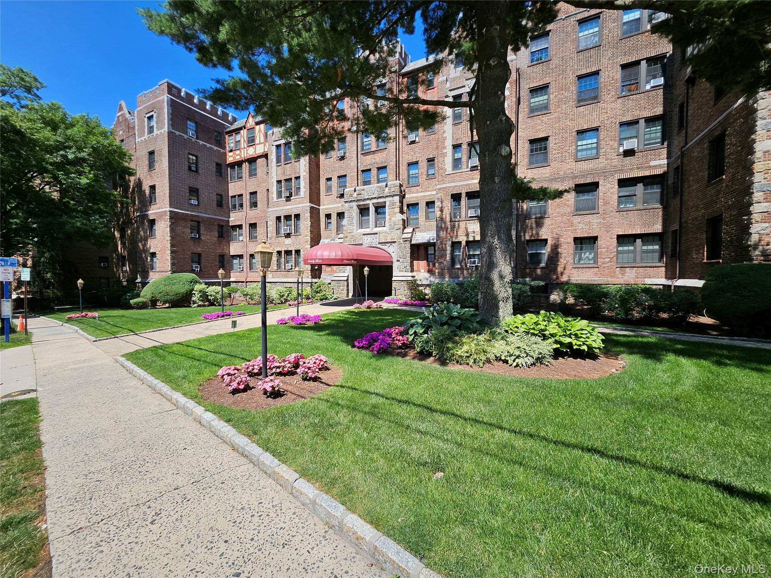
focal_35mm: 13
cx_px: 386
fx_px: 290
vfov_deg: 89.9
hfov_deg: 106.2
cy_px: 289
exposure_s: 1/902
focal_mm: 1.74
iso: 32
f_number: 2.2
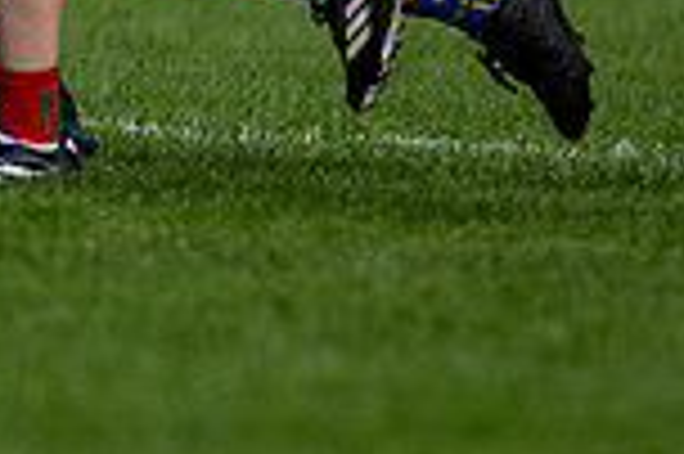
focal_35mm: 1714
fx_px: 32531
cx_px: -410
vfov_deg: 0.8
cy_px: -346
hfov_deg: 1.2
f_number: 2.8
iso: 220
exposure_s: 1/5000
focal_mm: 300
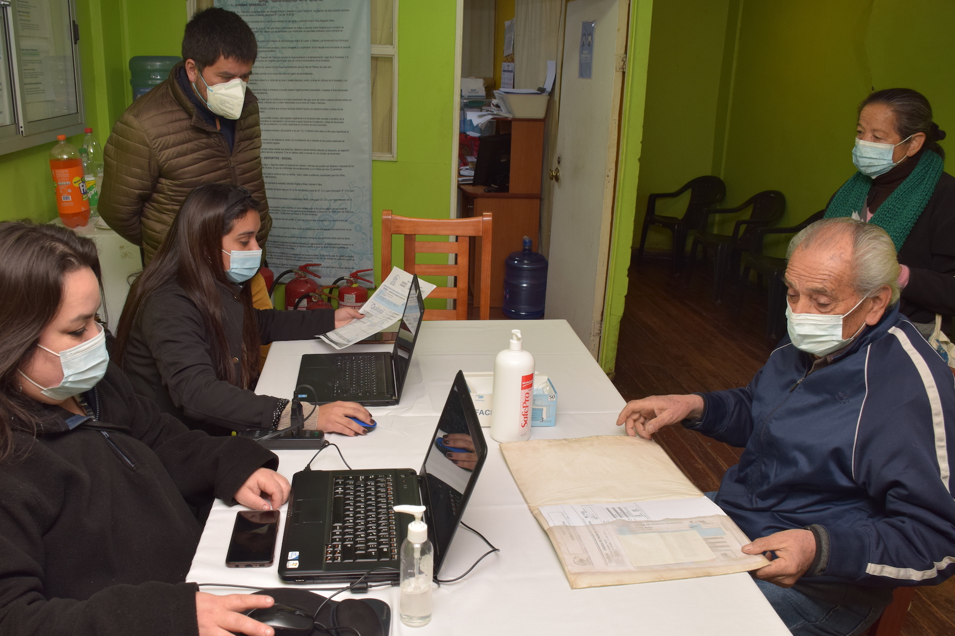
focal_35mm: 30
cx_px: 432
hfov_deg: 61.8
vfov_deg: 43.6
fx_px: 796
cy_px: 327
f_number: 8
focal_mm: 18
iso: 400
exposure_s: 1/80
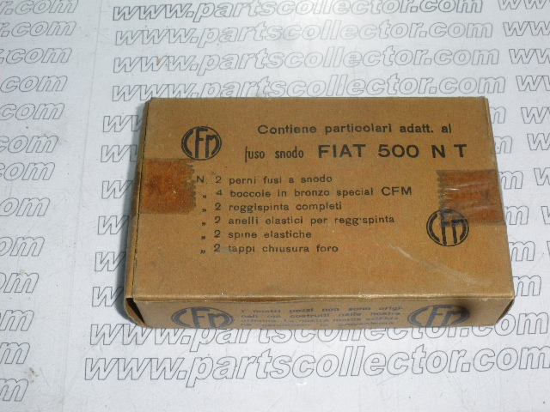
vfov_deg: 28.6
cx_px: 275
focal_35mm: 51
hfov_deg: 37.5
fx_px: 810
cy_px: 206
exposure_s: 1/60
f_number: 6.8
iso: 400
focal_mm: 9
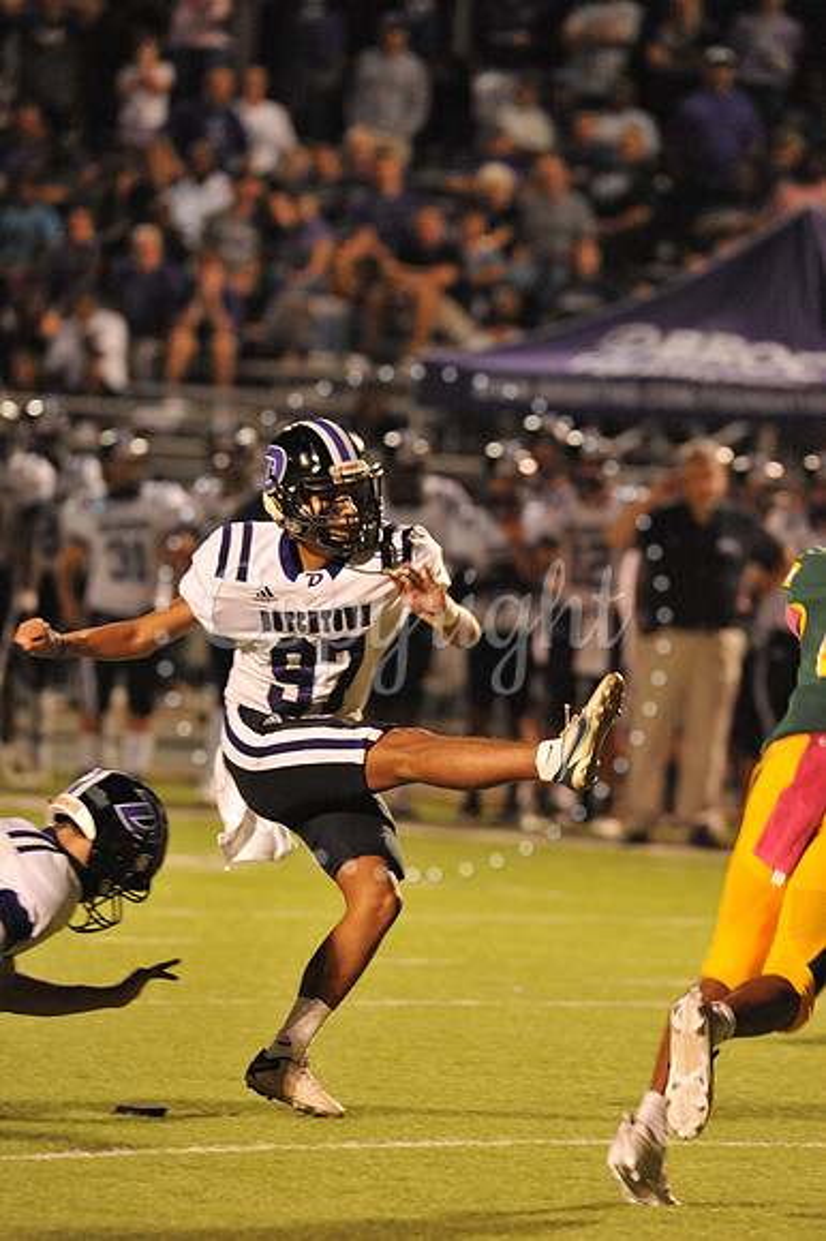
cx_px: 413
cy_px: 620
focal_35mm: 420
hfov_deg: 3.3
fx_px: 14471
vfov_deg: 4.9
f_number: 6.3
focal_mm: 420
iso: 6400
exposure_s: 1/200
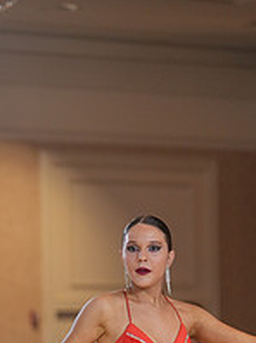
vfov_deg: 8.2
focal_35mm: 237
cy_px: 483
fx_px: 2342
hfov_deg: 6.2
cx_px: 1
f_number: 2
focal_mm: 84
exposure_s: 1/500
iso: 800
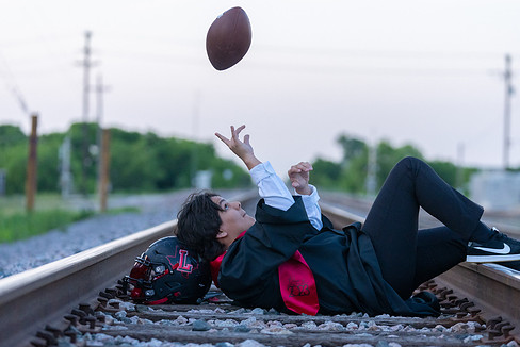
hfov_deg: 14.7
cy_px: 196
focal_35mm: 139
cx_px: 283
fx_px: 2009
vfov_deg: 9.9
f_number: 3.2
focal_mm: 117
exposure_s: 1/1000
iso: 3200
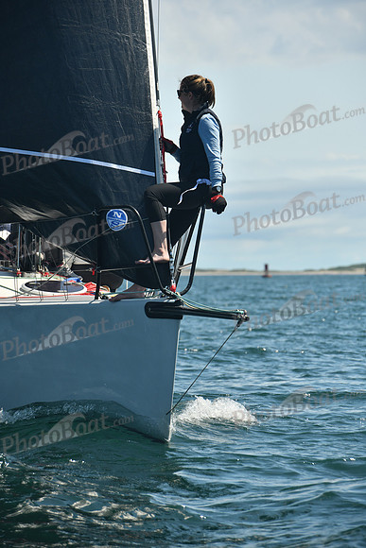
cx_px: 183
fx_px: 2972
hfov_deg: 7.0
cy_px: 274
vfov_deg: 10.5
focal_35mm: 195
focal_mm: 195
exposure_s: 1/800
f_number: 6.3
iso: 320
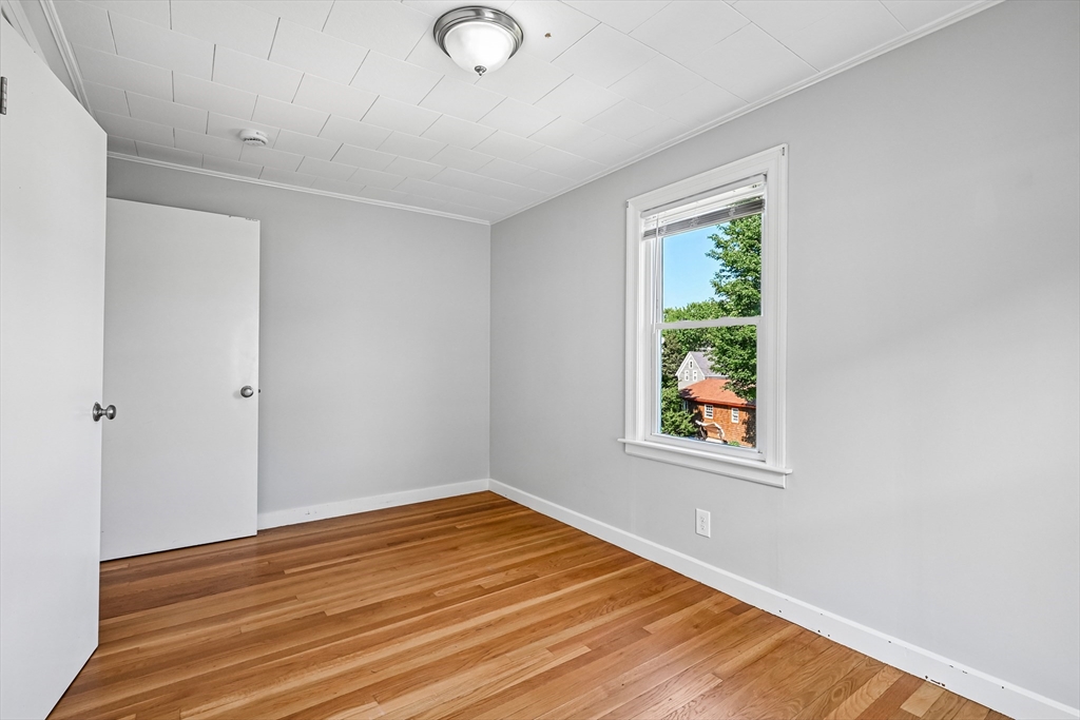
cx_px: 540
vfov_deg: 73.8
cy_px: 360
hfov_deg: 96.7
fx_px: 480
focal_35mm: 16
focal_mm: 16
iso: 400
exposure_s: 1/40
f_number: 8
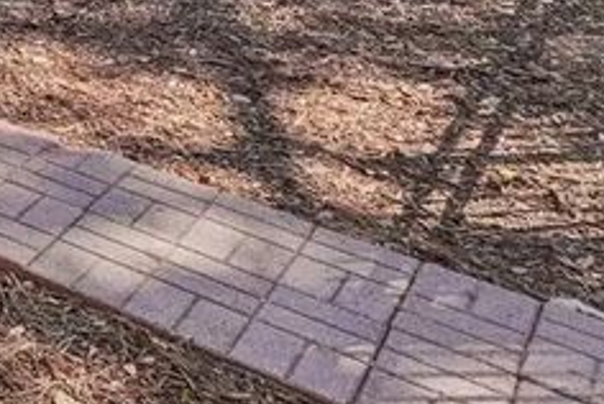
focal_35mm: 65
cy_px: -456
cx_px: -627
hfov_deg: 18.6
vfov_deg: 15.6
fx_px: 1092
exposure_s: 1/500
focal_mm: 10
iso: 800
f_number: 8
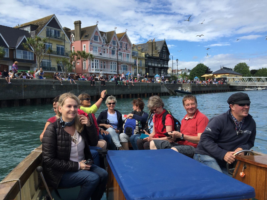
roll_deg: +0.9
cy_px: 100
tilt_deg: -2.8
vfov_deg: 48.2
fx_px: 224
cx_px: 134
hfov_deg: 61.7
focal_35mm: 29
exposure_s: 1/1799
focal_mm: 4.15
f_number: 2.2
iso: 32
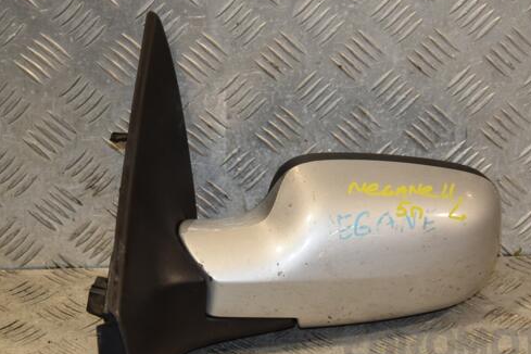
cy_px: 200
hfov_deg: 17.9
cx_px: 324
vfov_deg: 12.0
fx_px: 1681
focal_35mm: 114
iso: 800
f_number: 6.3
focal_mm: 62
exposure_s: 1/200
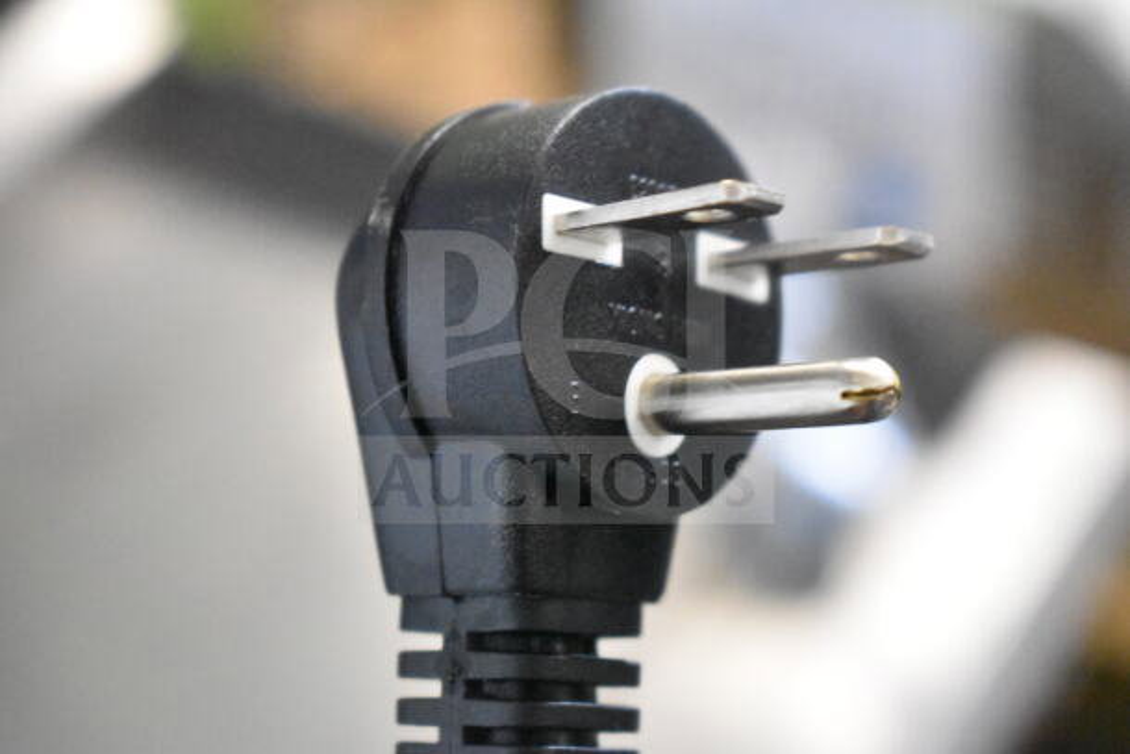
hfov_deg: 24.6
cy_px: 377
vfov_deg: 16.6
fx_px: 2590
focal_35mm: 82
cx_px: 565
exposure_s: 1/100
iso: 14400
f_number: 5.6
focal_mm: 55
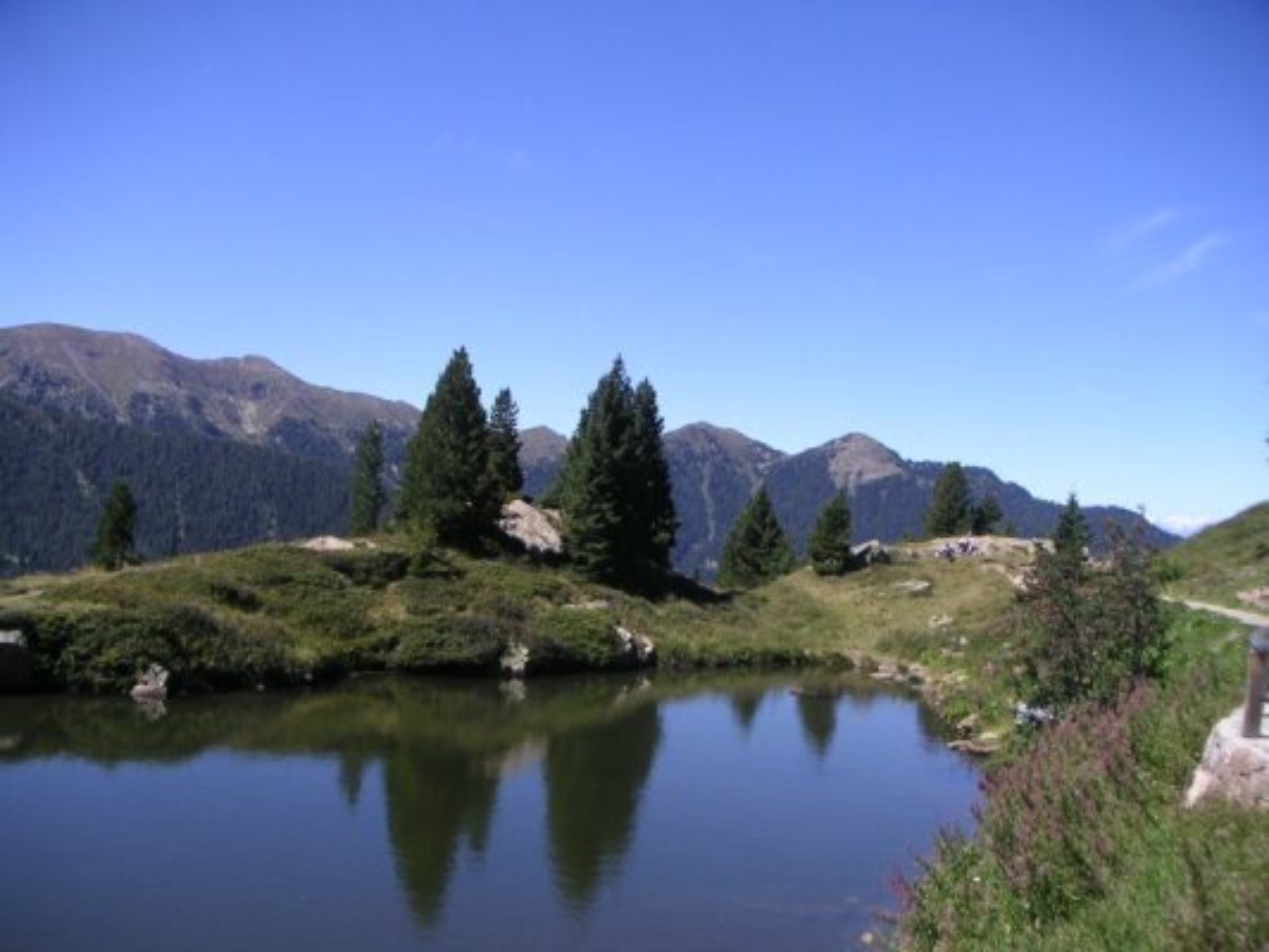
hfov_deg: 49.0
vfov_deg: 37.7
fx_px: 1393
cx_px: 634
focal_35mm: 38
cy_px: 476
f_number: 6.7
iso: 50
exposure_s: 1/125
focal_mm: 6
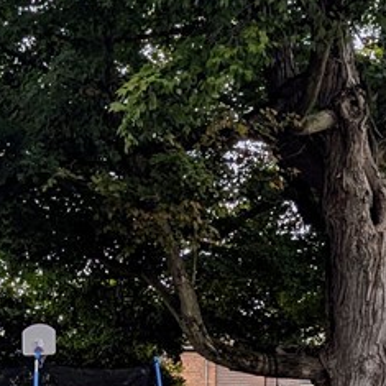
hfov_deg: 31.3
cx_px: -7
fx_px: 631
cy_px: 483
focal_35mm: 50
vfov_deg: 28.7
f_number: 2.2
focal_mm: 1.95
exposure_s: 1/226
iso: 45
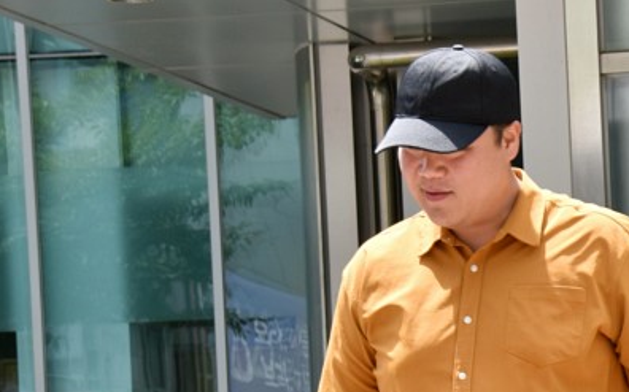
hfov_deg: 10.8
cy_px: 448
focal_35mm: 191
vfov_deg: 6.8
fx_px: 3275
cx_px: 677
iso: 320
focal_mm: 55
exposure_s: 1/250
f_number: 8
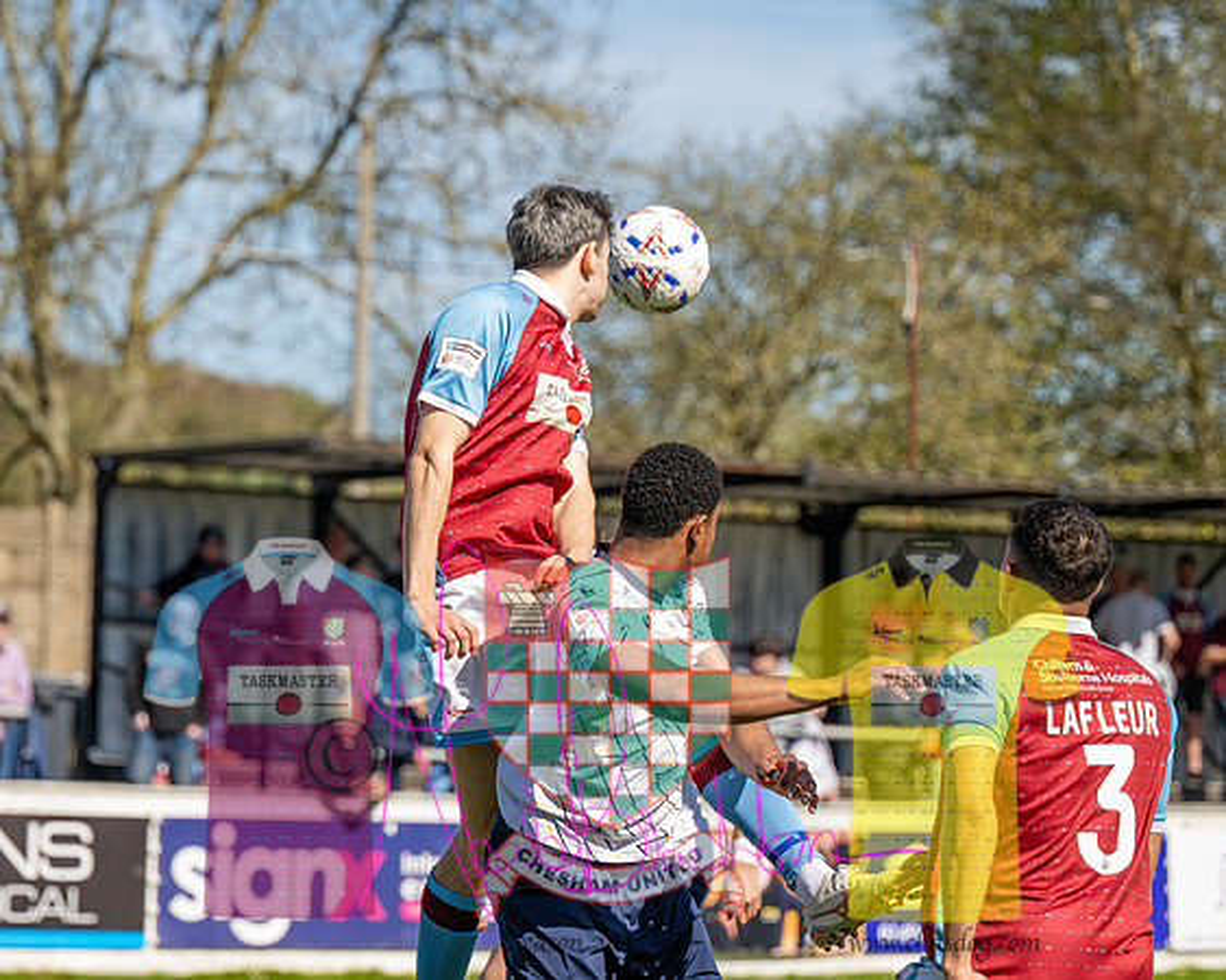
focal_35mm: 165
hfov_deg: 11.7
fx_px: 5991
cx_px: 453
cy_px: 473
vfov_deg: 9.4
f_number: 4
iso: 400
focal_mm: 130
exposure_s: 1/2500
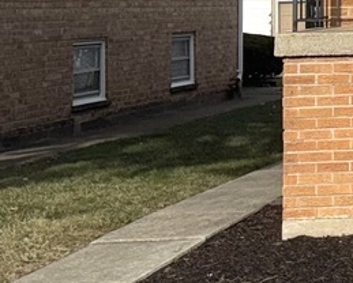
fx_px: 1360
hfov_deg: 12.8
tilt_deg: +3.2
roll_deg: +1.9
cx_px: 720
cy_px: -53
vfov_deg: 11.7
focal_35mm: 130
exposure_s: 1/7353
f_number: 1.78
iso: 50
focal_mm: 6.76
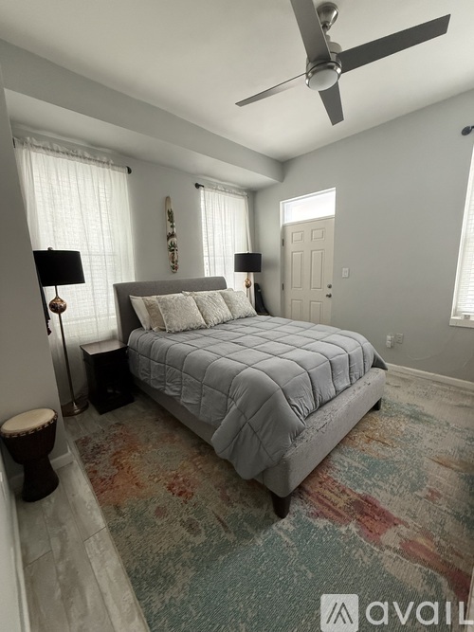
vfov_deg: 102.1
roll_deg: +2.1
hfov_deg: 85.7
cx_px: 237
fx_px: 256
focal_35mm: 14
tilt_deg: -10.3
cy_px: 316
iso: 500
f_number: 2.2
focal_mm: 2.22
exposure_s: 1/120
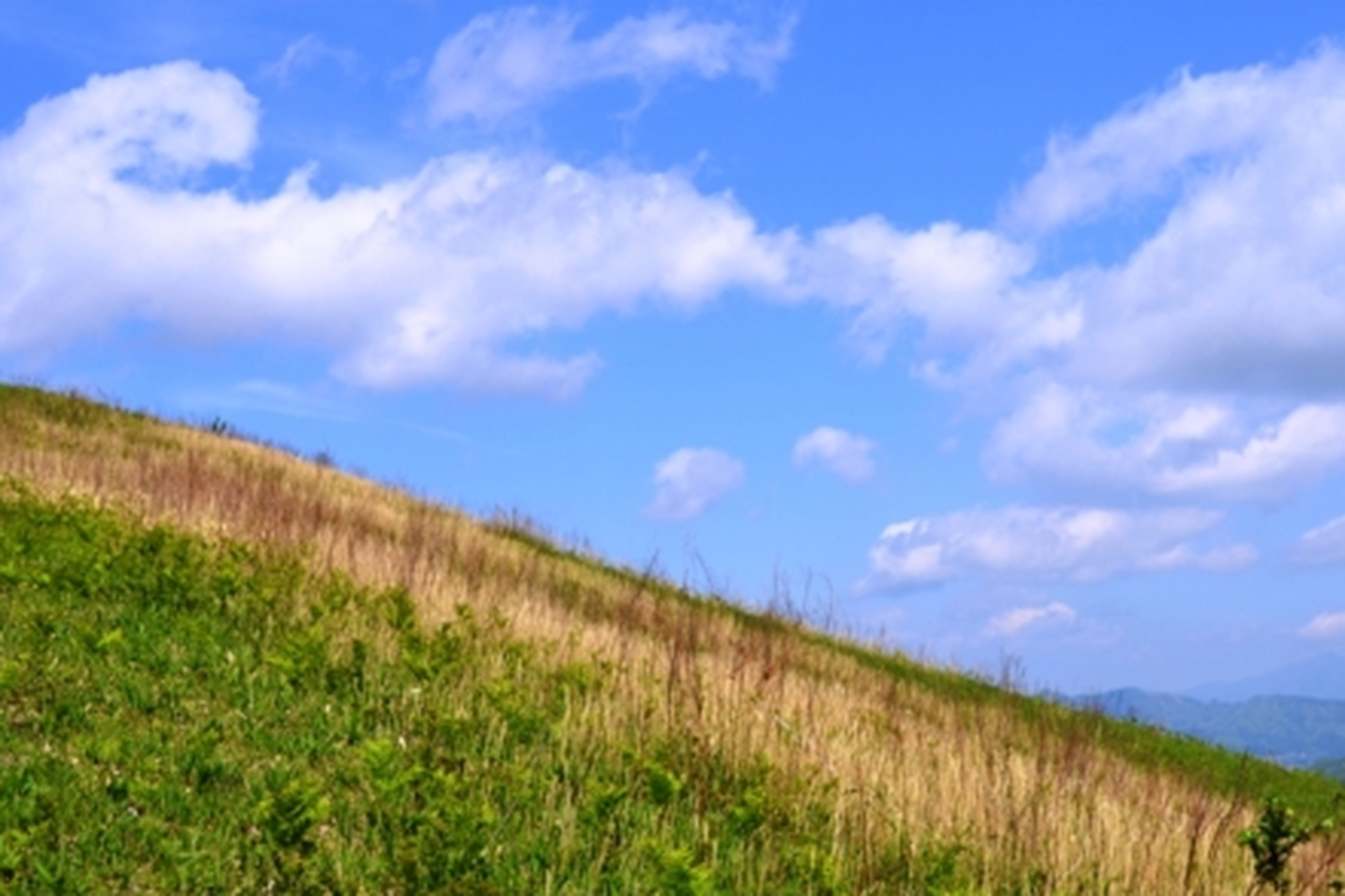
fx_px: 2045
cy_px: 410
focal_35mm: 55
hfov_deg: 36.3
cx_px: 776
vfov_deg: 24.7
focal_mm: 25
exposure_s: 1/320
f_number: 9
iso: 100
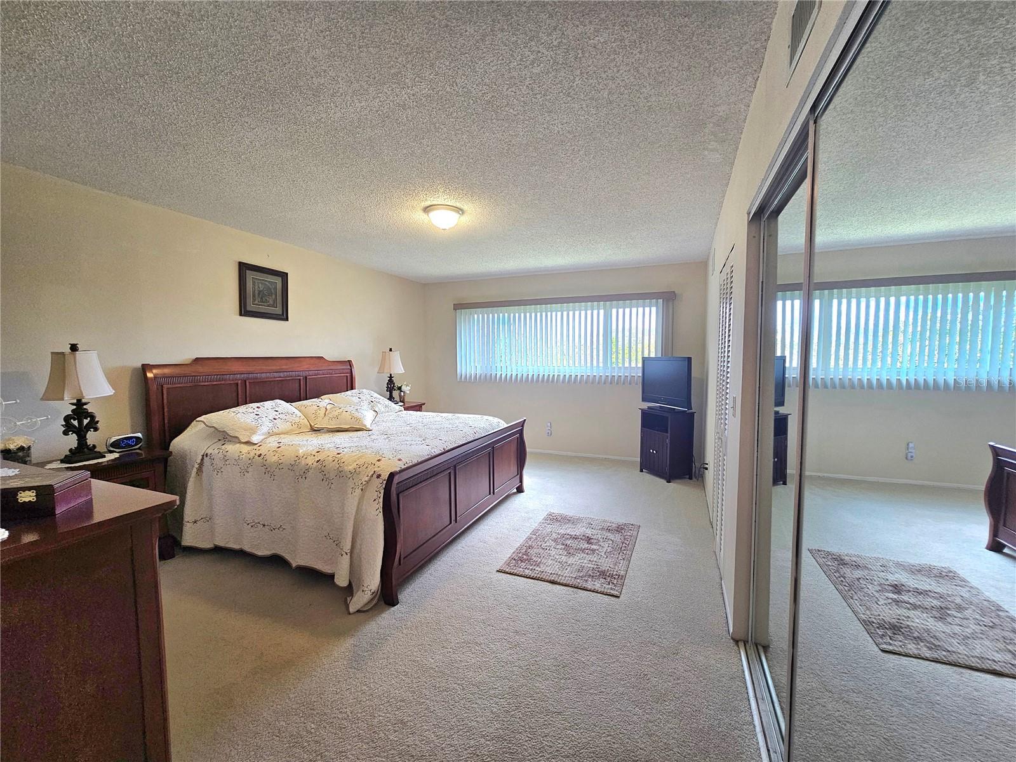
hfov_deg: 106.2
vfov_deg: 89.9
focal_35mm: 13
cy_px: 381
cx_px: 508
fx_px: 382
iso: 80
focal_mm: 2.2
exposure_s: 1/60.2
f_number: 2.2
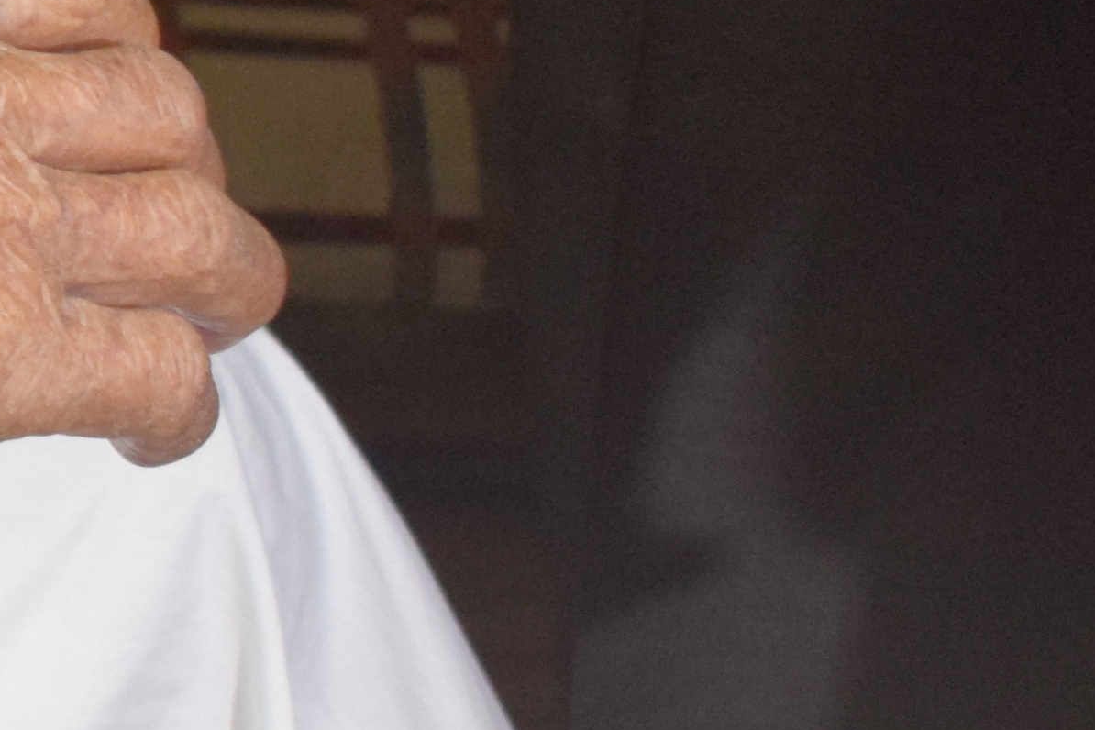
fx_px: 6417
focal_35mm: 211
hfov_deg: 8.9
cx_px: -1431
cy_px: -102
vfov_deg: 6.5
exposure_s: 1/60
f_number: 4.2
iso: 2000
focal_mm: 28
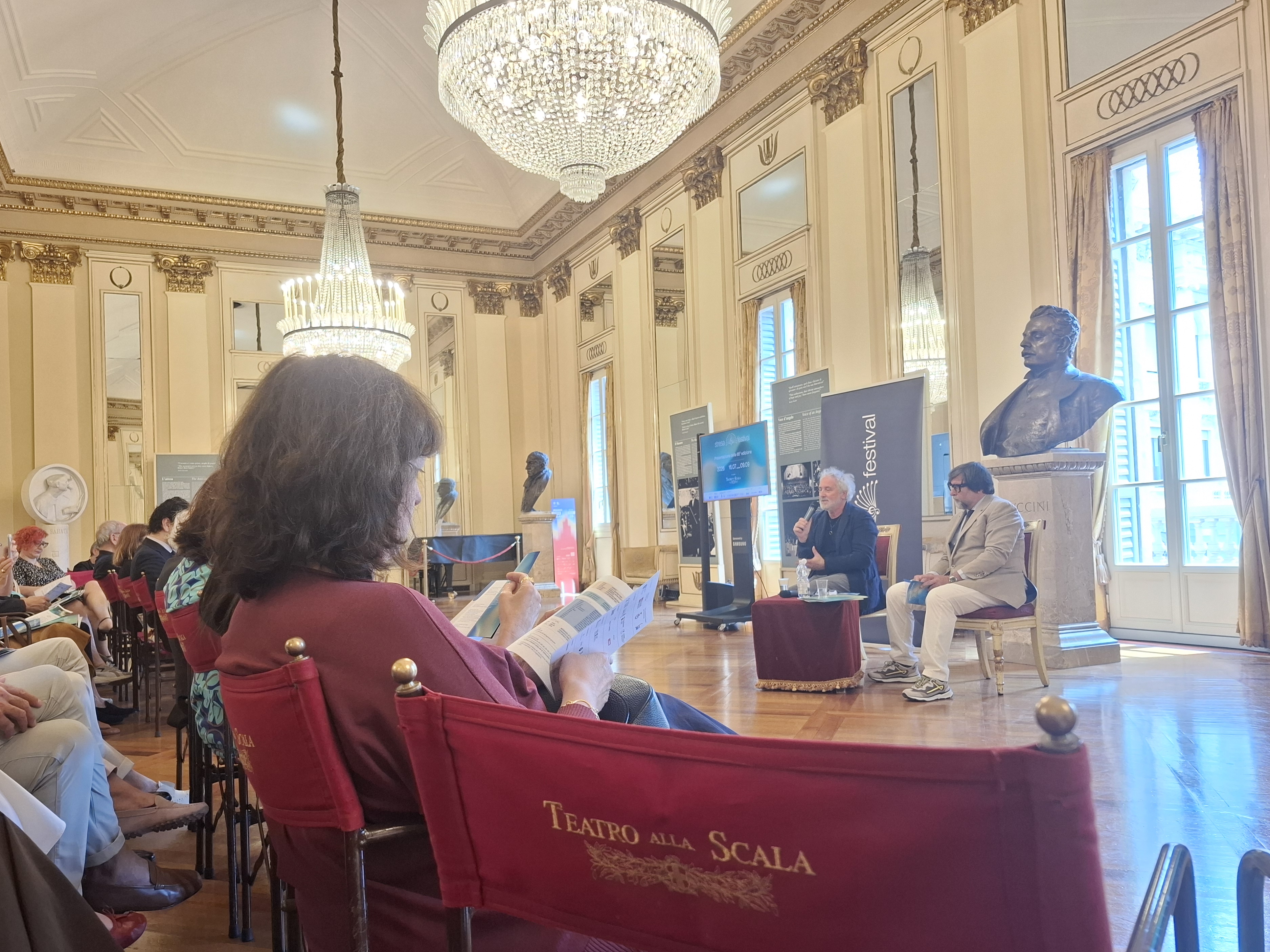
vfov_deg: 54.8
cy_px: 512
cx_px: 598
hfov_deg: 69.3
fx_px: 917
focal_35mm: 25
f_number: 1.8
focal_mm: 5.54
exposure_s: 1/50
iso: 250
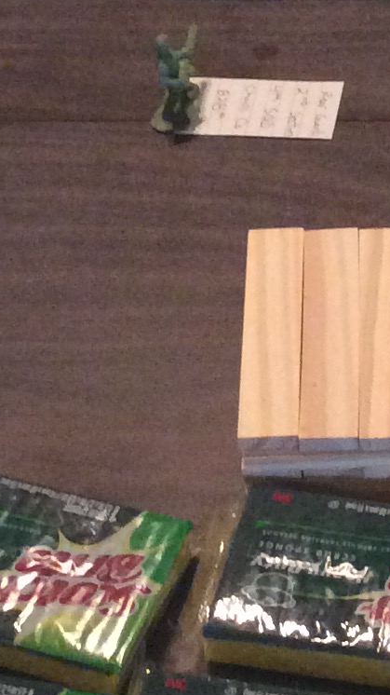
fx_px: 2227
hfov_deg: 9.9
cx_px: 395
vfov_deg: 17.7
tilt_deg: -42.1
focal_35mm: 121
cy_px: 231
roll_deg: +5.2
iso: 250
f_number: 2.4
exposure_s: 1/24
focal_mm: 3.3
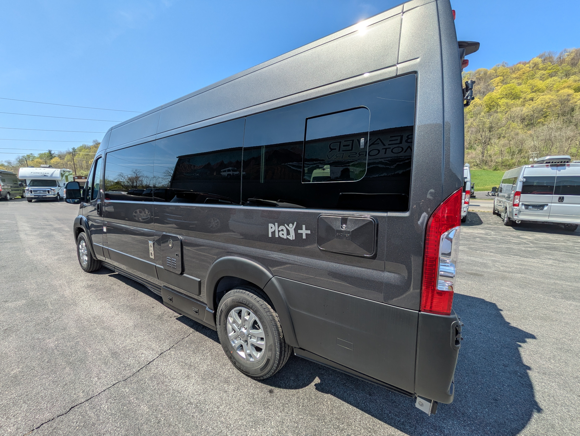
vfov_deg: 85.7
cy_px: 218
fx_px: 235
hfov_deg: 102.0
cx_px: 290
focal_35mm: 14
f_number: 2.2
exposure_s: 1/1605
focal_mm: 1.83
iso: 49
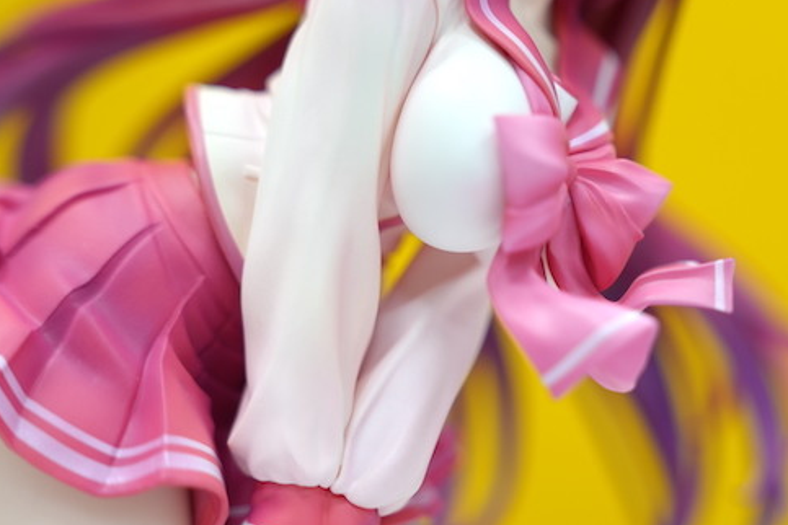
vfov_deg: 16.2
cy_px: 328
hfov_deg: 23.9
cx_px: 602
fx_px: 1839
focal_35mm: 84
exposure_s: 1/50
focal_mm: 52
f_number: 2.8
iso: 200
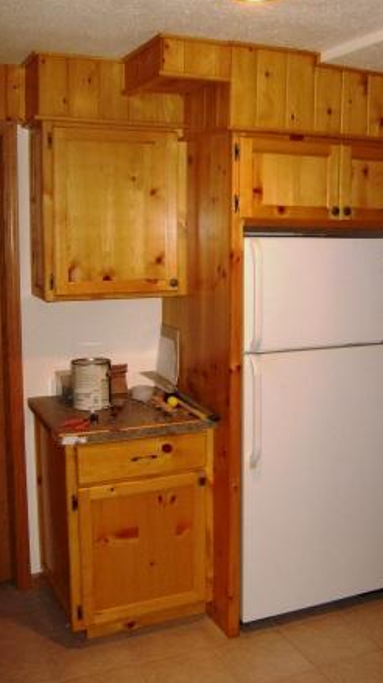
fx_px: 705
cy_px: 338
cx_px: 227
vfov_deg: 51.6
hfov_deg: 30.3
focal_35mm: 39
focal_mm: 5.8
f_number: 2.8
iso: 100
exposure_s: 1/45
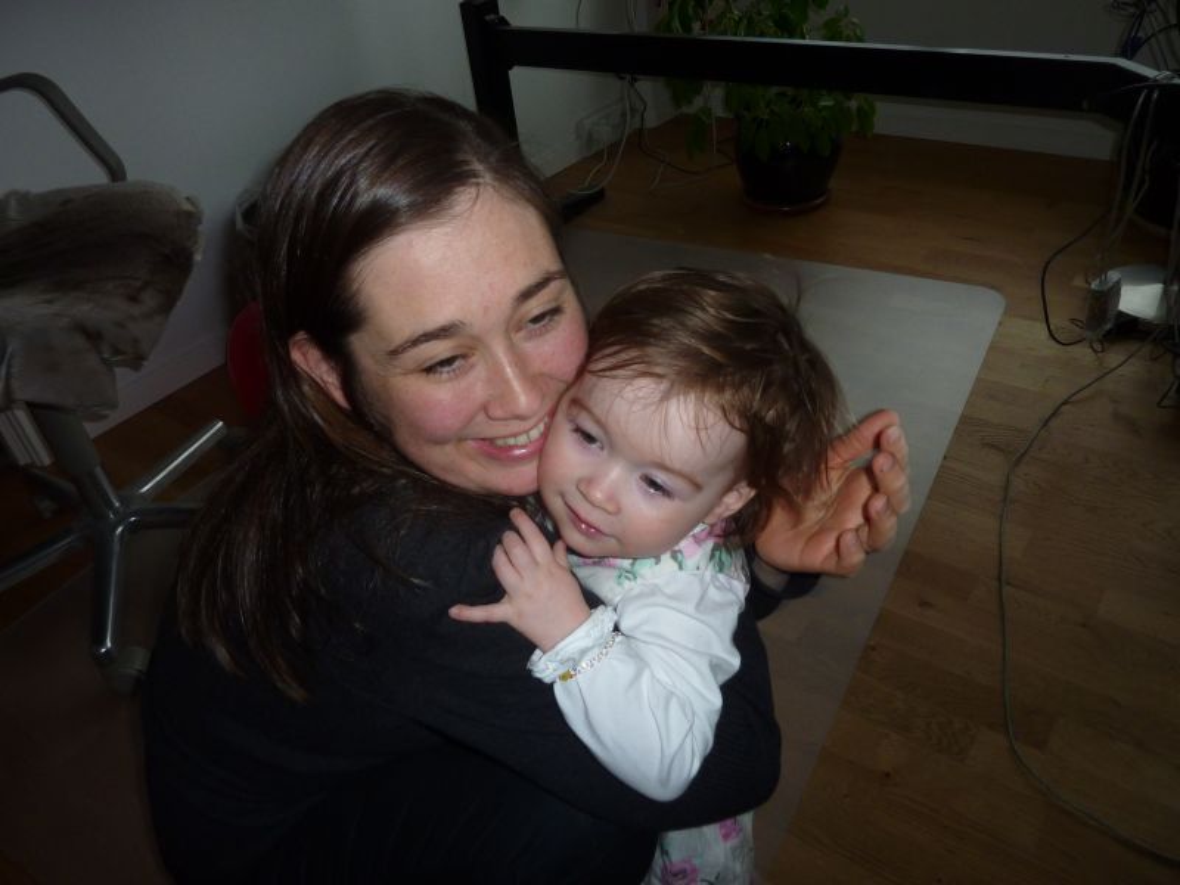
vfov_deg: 54.9
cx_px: 590
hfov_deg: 69.4
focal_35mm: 25
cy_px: 442
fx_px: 852
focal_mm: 4.1
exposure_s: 1/60
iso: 100
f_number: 3.3
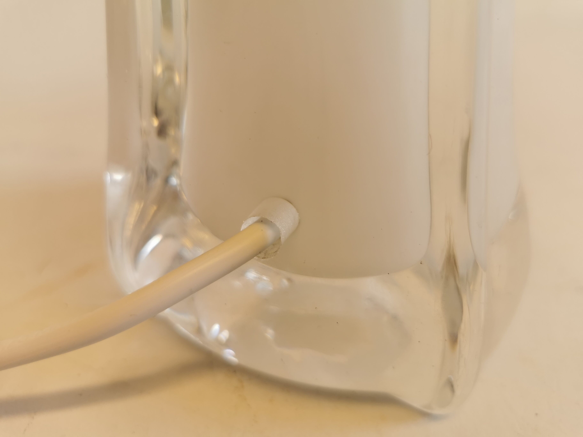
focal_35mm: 27
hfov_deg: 65.3
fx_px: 455
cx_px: 292
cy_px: 218
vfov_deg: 51.4
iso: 50
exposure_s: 1/120
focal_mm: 5.56
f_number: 1.6
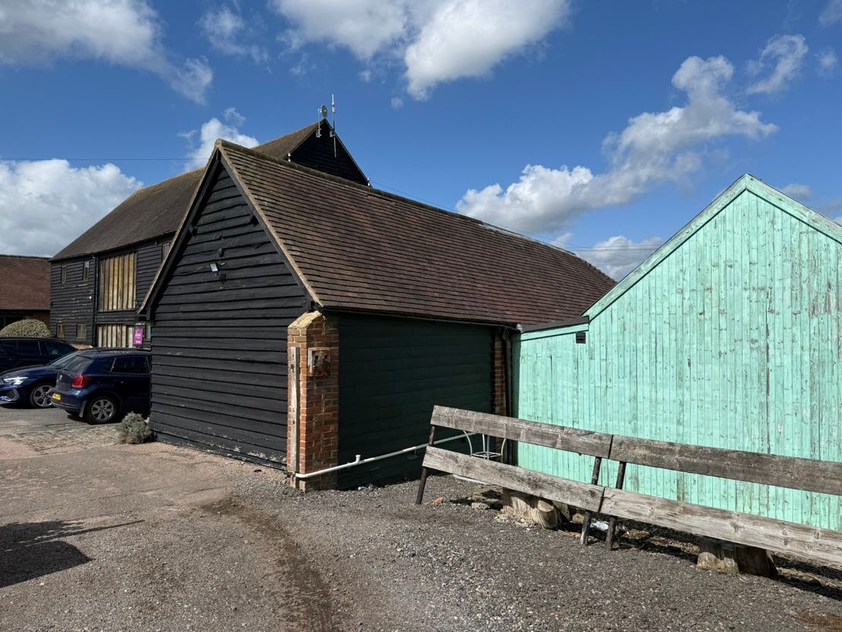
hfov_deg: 71.6
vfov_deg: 56.8
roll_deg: +0.7
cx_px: 421
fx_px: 584
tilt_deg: +1.5
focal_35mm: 24
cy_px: 316
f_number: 1.78
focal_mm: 6.76
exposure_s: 1/7353
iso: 80
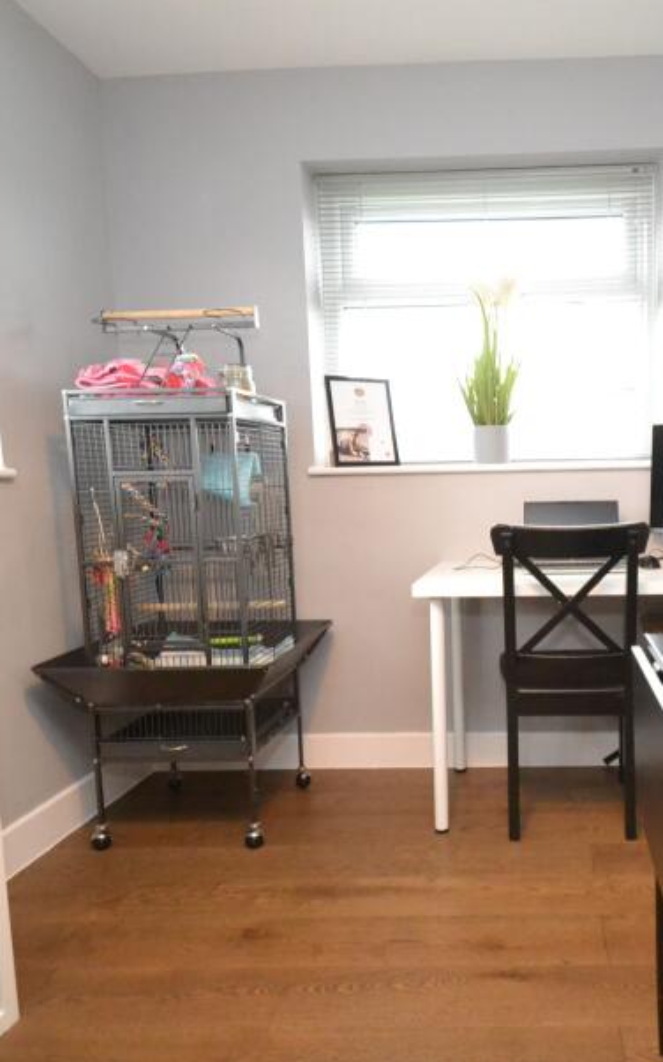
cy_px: 557
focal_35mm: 26
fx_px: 752
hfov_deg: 45.1
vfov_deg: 70.4
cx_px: 536
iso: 3200
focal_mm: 10
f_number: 3.5
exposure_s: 1/60
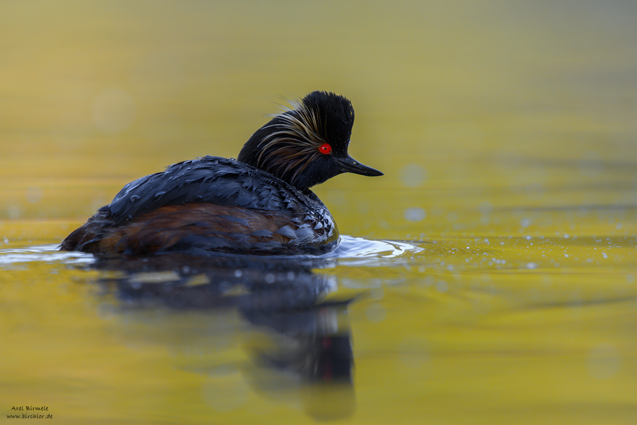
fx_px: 15039
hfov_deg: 2.4
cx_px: 318
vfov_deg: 1.6
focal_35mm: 850
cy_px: 212
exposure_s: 1/320
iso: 1250
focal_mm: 850
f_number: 7.1
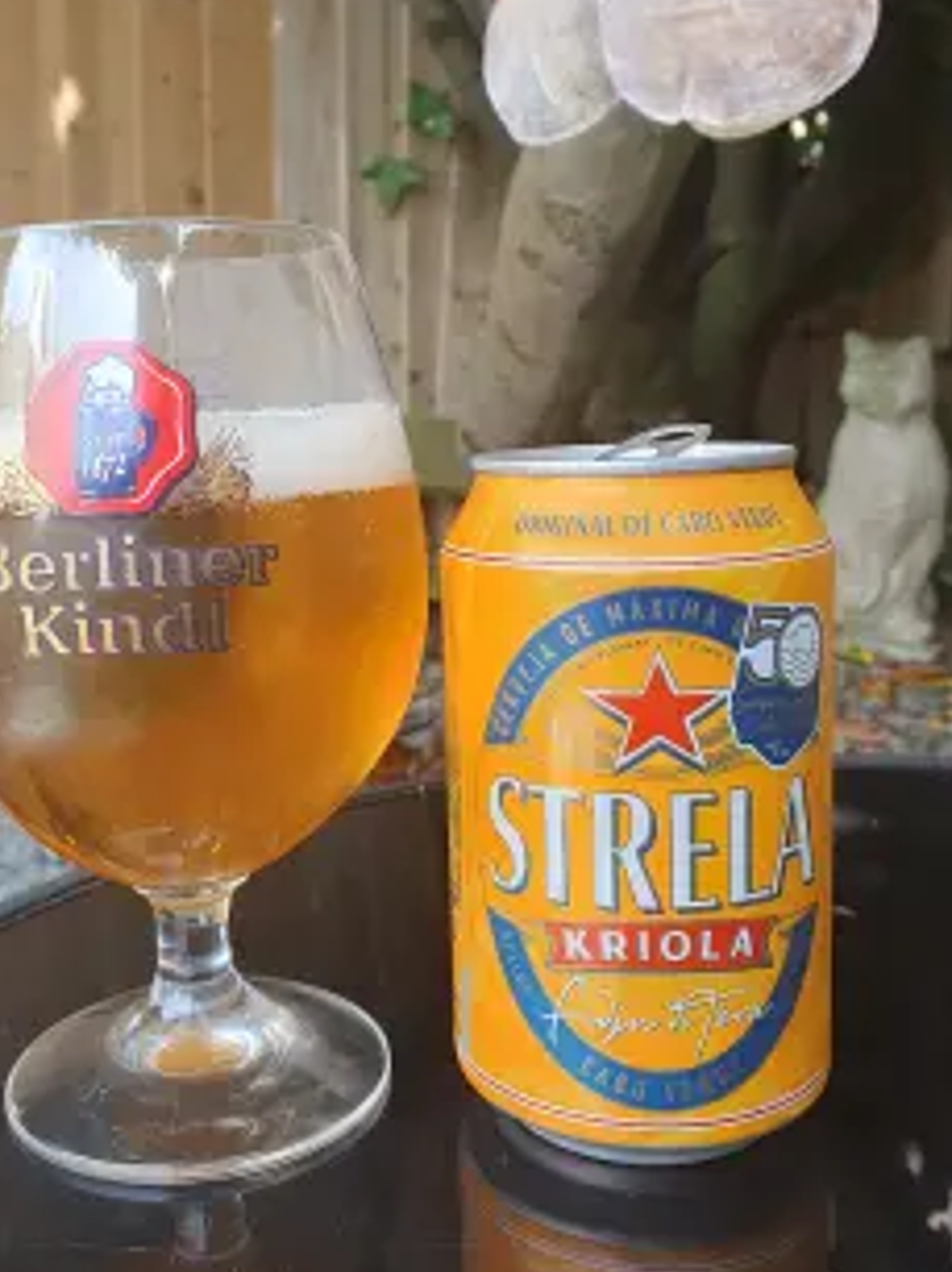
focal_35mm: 34
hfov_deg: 41.7
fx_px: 1248
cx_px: 420
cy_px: 536
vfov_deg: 53.8
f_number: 2.4
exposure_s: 1/104
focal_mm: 4.32
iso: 50
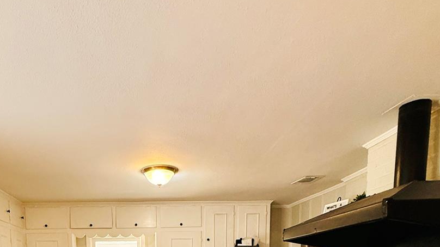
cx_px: 152
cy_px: 315
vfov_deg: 31.6
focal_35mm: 29
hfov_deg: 64.6
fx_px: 338
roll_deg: +0.6
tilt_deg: -4.3
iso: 320
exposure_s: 1/120
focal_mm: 2.22
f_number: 2.2
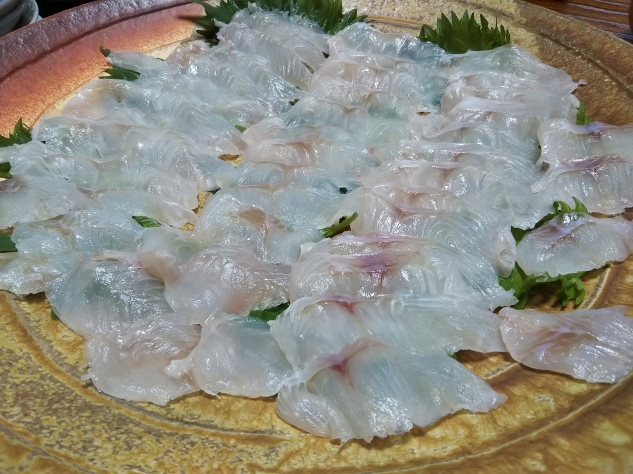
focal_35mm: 30
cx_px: 316
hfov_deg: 60.0
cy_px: 237
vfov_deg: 46.8
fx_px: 549
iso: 64
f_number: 2.2
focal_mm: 4
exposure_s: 1/30
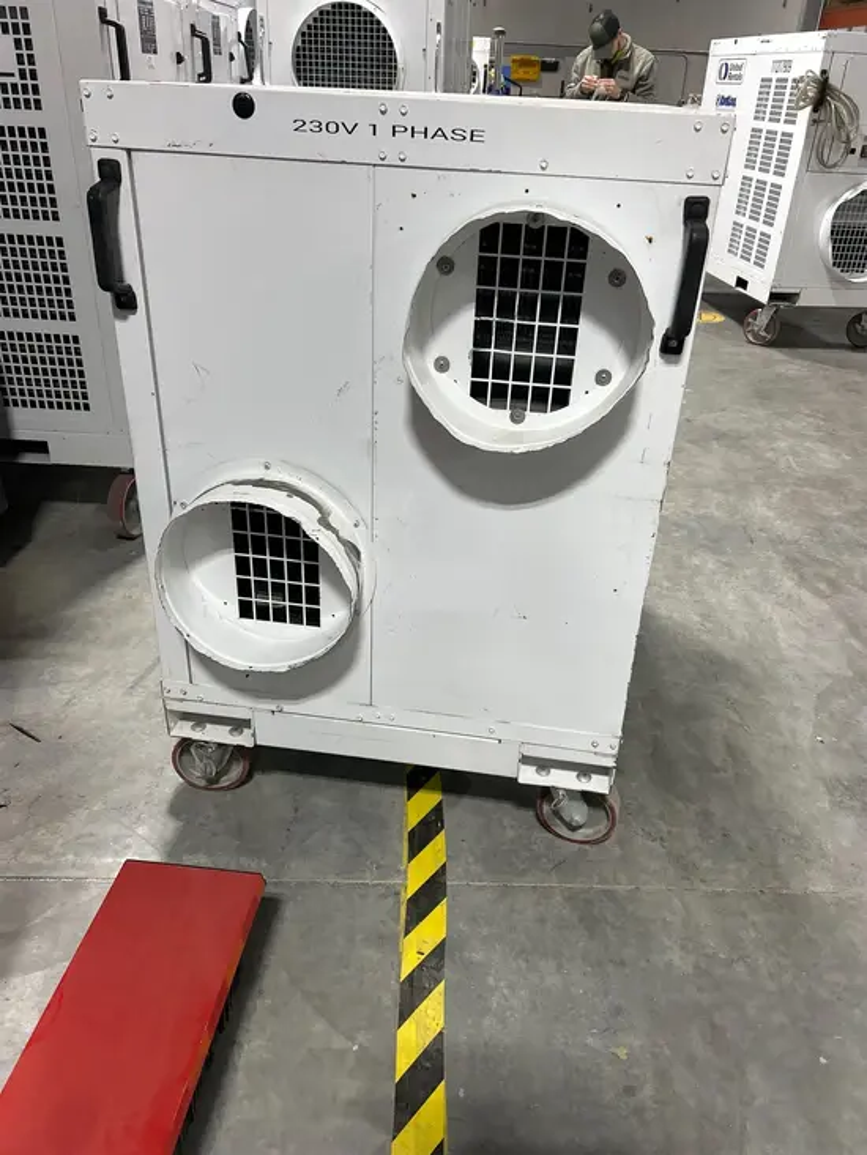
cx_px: 434
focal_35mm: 26
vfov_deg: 67.3
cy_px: 578
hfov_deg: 53.1
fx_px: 868
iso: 80
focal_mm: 5.7
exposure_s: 1/120
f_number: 1.5
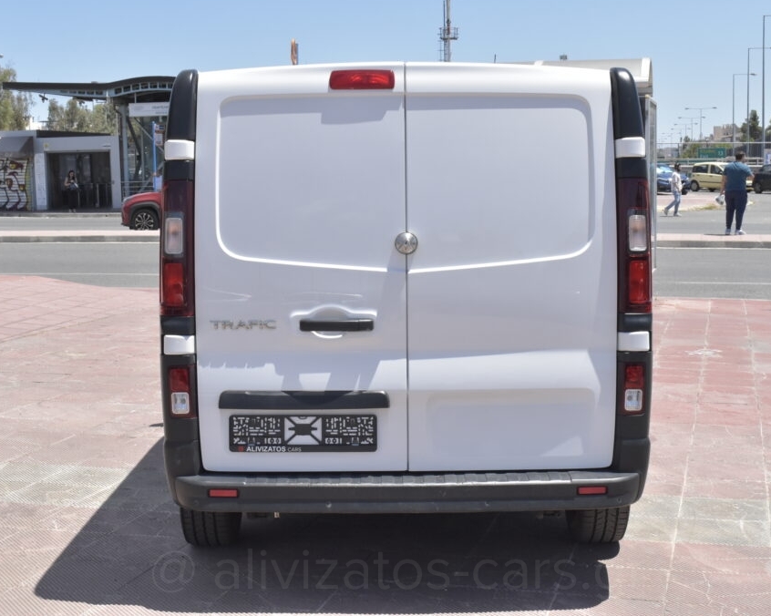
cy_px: 305
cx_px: 397
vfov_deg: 26.2
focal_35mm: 58
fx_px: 1323
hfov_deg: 32.5
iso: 1600
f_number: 13
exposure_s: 1/1250
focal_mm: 34
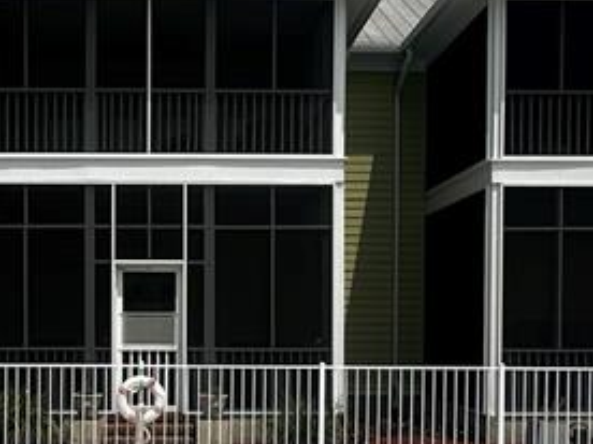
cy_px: 360
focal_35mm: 52
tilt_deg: -1.2
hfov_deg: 36.1
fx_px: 891
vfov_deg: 27.4
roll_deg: -0.3
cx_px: 163
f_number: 2.2
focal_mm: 2.22
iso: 50
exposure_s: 1/4651
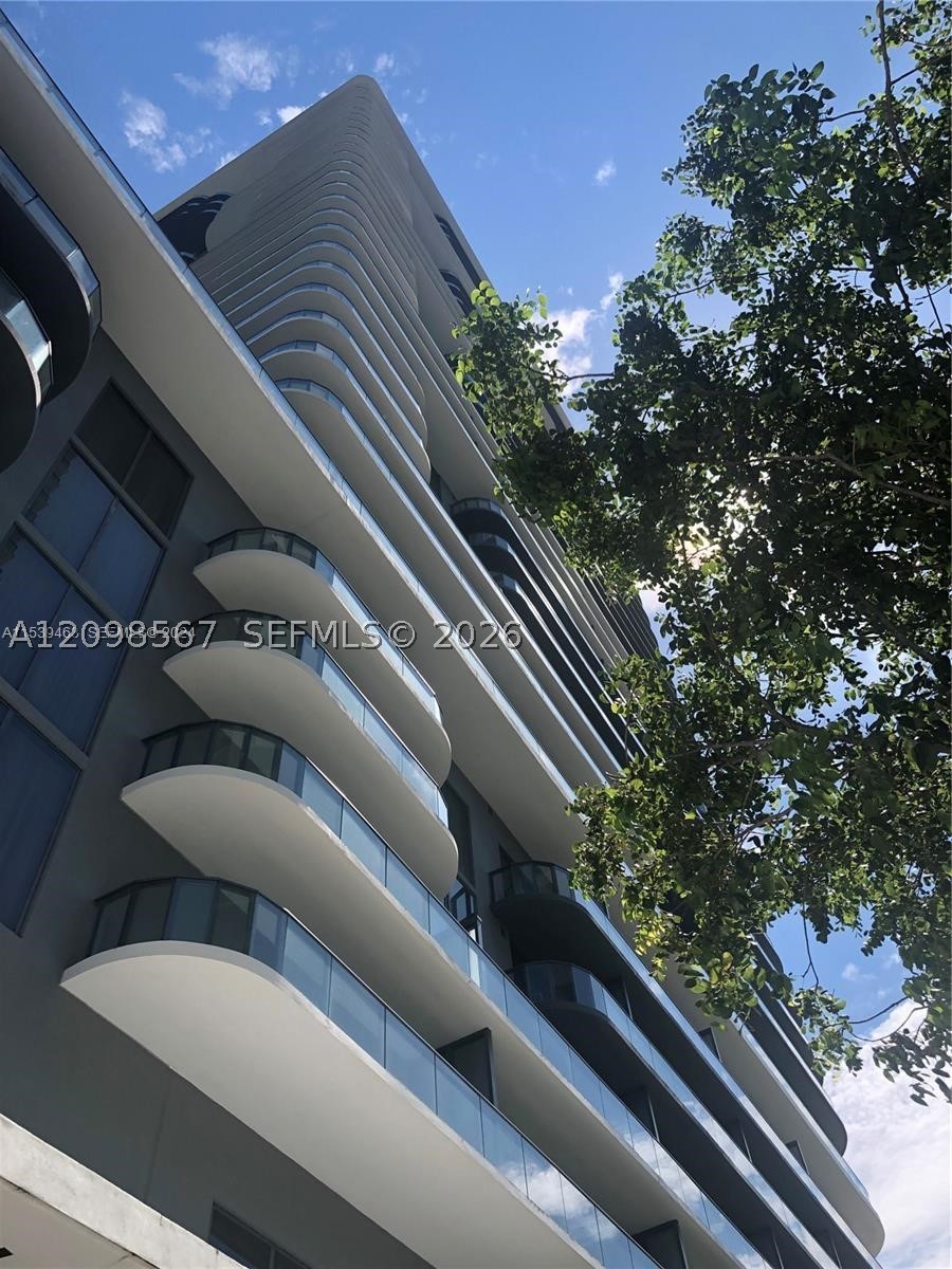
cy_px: 634
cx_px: 476
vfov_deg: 63.4
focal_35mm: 28
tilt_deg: +56.2
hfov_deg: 49.7
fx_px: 1027
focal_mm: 3.99
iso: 20
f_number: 1.8
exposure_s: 1/1499
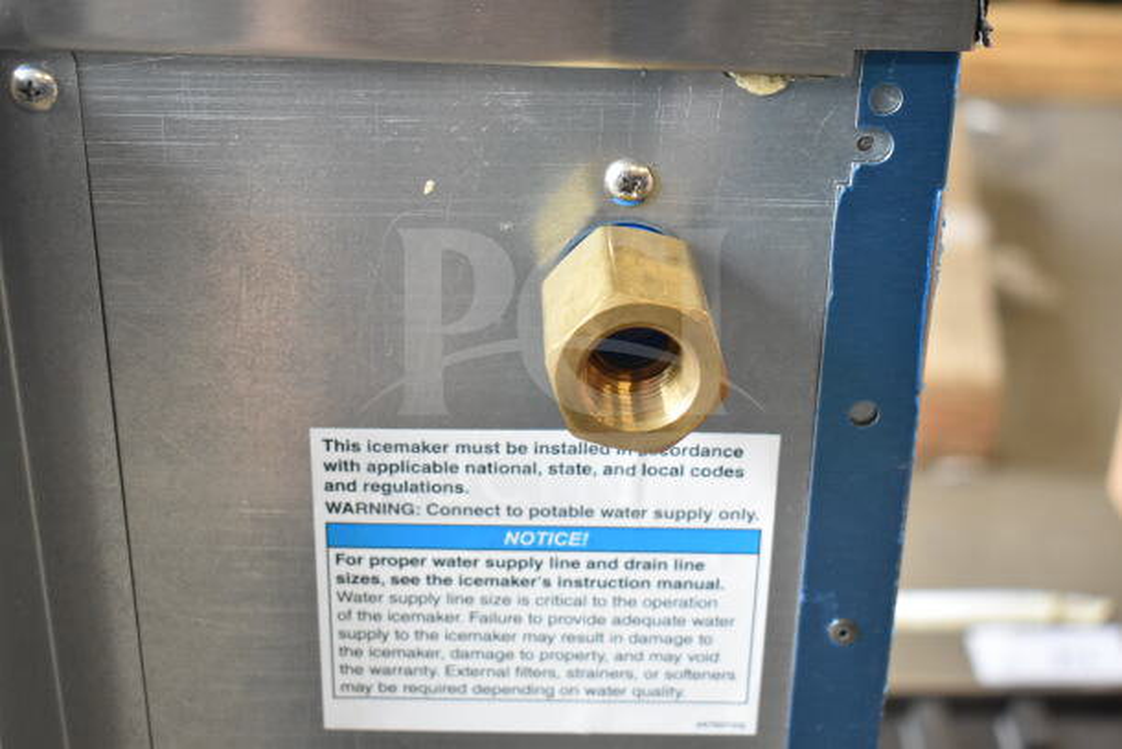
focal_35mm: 52
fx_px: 1637
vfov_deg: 25.8
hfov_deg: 37.8
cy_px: 374
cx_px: 561
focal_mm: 35
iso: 1600
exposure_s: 1/100
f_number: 5
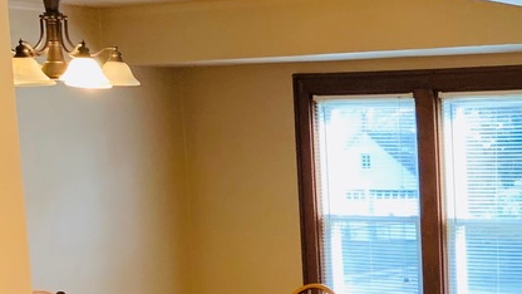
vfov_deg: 12.0
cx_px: 680
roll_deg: +0.2
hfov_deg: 20.0
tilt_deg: -8.4
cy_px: 389
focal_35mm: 98
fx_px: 1356
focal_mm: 4.25
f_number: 1.8
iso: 160
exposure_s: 1/60
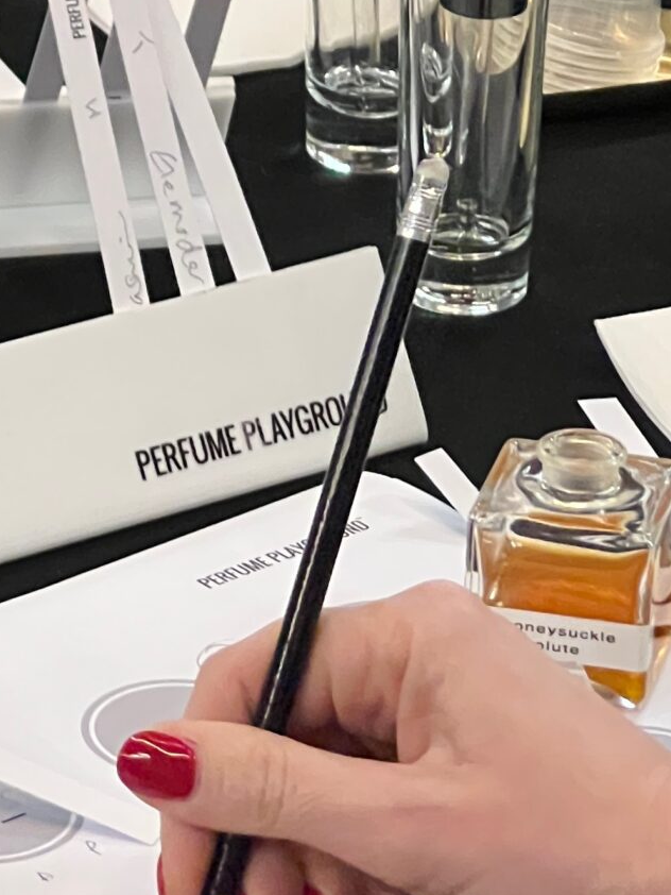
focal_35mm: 234
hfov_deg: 6.3
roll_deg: -1.6
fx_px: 6045
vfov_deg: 8.5
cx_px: 128
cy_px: 497
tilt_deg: -25.9
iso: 800
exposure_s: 1/50
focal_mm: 9
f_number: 2.8
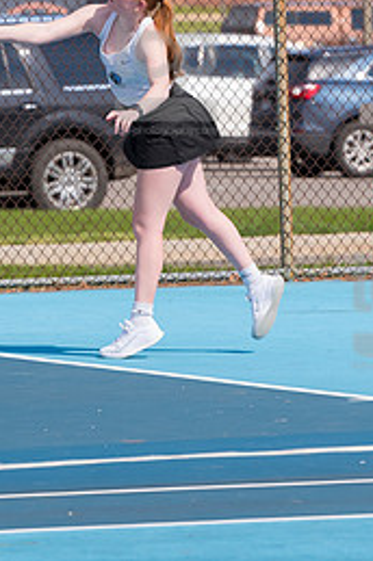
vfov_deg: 4.0
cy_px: 76
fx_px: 8134
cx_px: 166
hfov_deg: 2.6
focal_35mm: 522
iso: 320
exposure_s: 1/1600
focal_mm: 200
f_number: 5.6
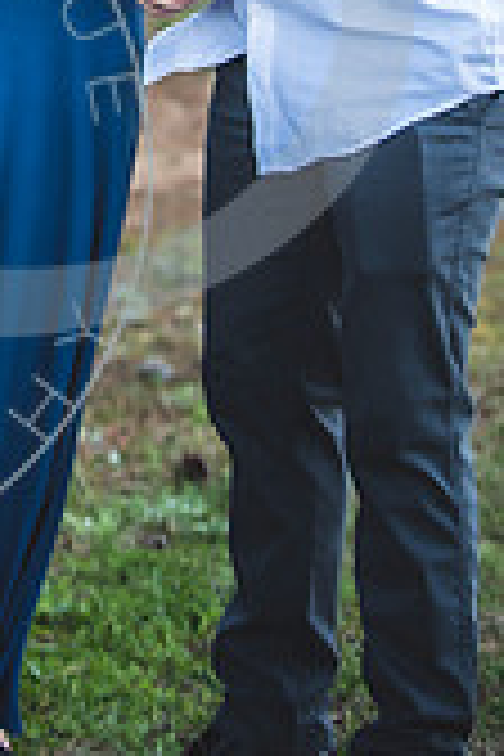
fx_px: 3948
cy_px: -171
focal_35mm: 188
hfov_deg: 7.3
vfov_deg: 10.7
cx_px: -63
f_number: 2.8
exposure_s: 1/320
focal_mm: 70
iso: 250
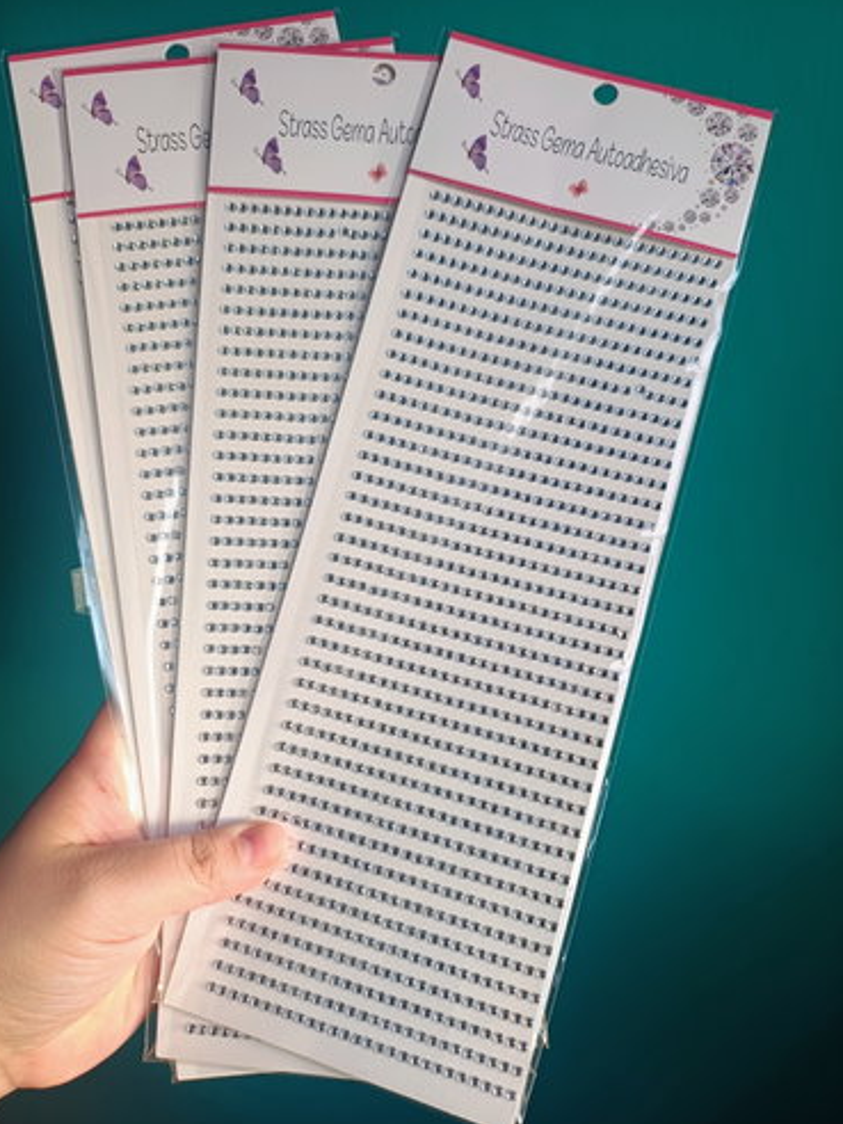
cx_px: 425
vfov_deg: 67.3
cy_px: 579
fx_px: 844
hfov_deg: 53.1
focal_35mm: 26
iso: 141
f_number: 1.4
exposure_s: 1/100
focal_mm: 5.89
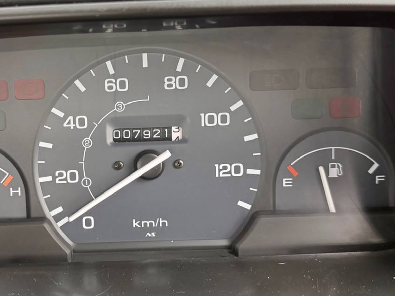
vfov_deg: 39.6
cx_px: 160
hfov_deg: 51.1
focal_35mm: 36
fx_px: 411
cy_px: 128
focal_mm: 6.76
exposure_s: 1/121
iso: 200
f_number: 1.78
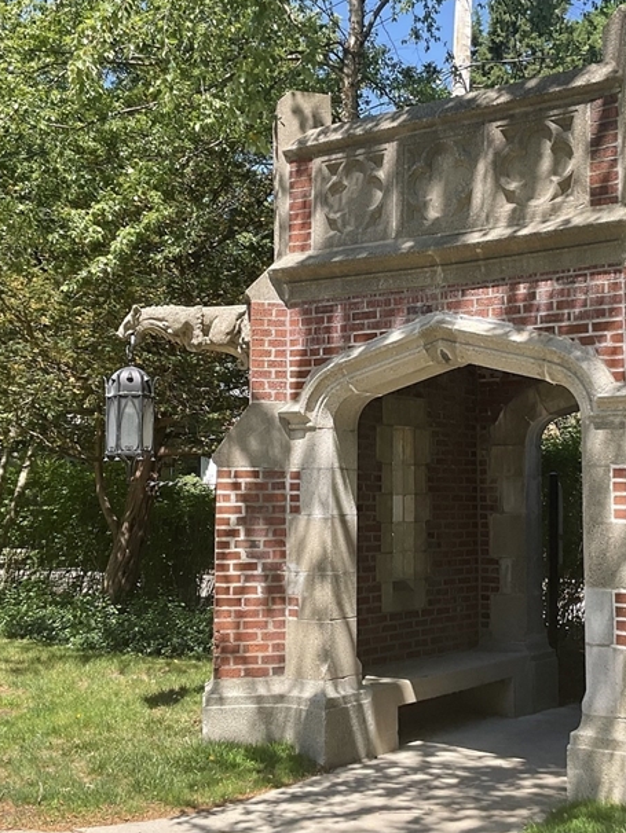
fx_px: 1181
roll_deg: -0.6
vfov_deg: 38.9
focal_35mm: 49
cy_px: 389
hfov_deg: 29.6
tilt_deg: +5.2
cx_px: 387
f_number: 1.8
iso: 16
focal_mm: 3
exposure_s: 1/491
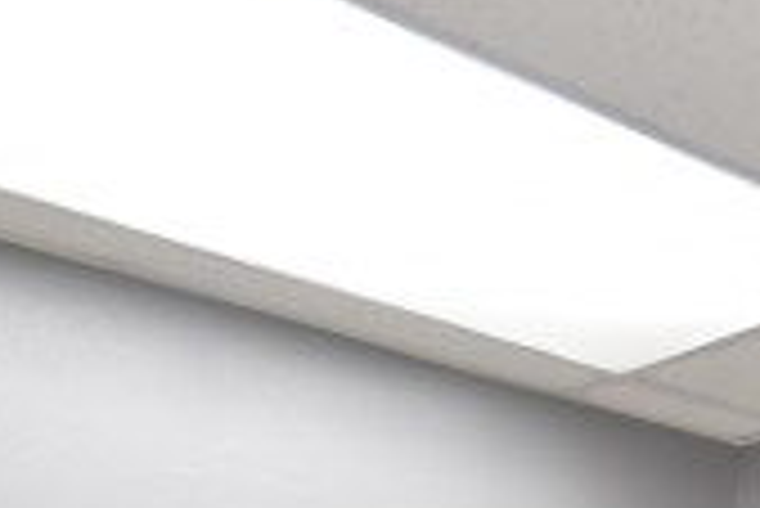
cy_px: 1007
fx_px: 1352
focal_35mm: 64
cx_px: 657
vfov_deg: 16.4
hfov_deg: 30.3
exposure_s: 1/60
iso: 500
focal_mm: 10
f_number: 4
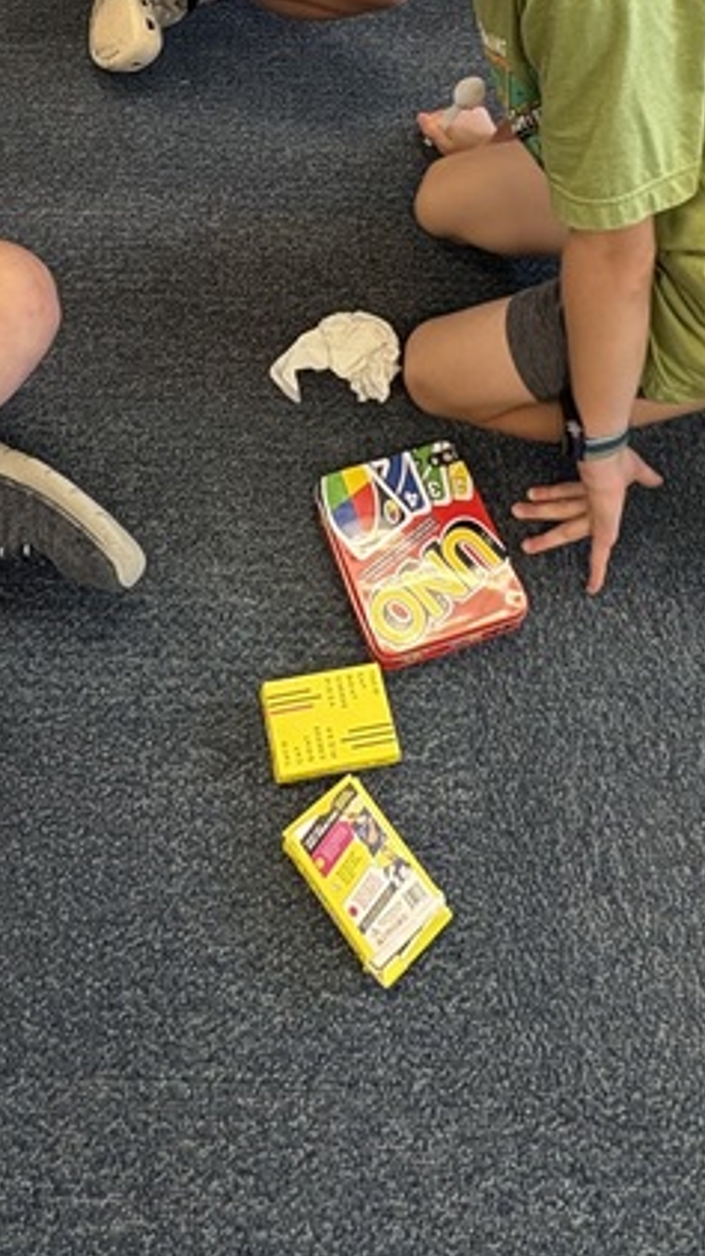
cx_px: 217
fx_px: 1231
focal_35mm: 37
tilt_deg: -46.6
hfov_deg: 31.6
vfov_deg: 47.9
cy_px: 104
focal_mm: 2.22
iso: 200
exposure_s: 1/62
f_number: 2.2
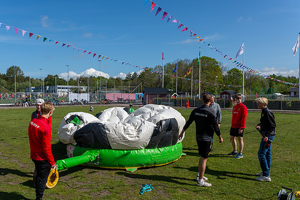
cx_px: 132
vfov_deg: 44.9
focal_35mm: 29
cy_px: 104
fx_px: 242
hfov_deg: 63.5
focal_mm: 24
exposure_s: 1/800
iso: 100
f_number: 5
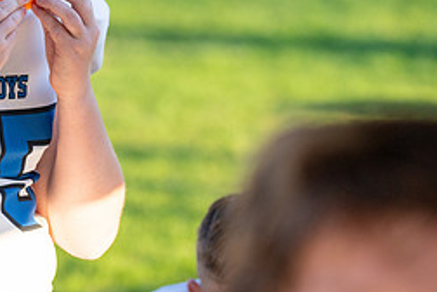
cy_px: 39
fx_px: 3556
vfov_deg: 4.7
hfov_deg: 7.0
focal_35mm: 293
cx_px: -30
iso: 320
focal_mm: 118
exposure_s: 1/2000
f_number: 2.8
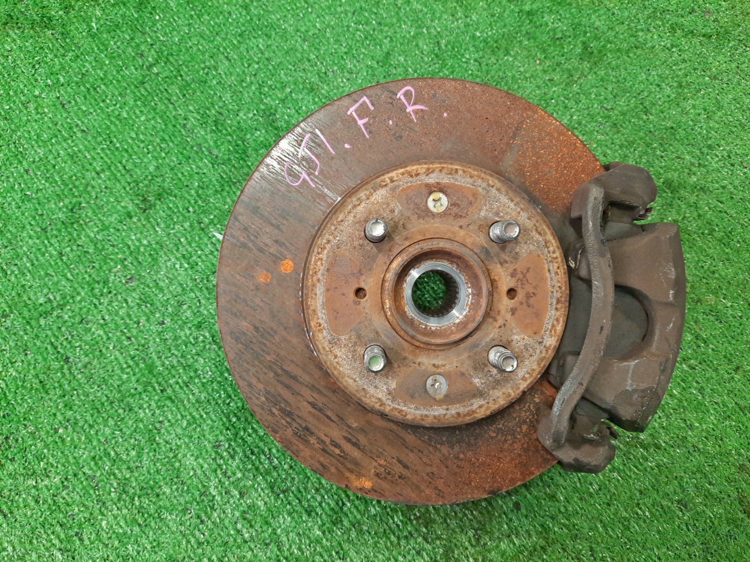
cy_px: 281
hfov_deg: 69.4
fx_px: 542
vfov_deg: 54.9
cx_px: 375
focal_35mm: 25
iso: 345
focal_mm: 4.6
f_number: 2
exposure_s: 1/50
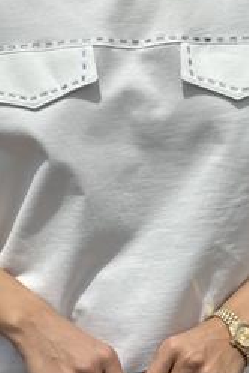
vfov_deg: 15.4
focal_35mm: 133
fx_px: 1380
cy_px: 121
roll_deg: -2.3
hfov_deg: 10.3
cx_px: 111
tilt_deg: -7.8
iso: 32
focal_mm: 9
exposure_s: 1/1908
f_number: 2.8
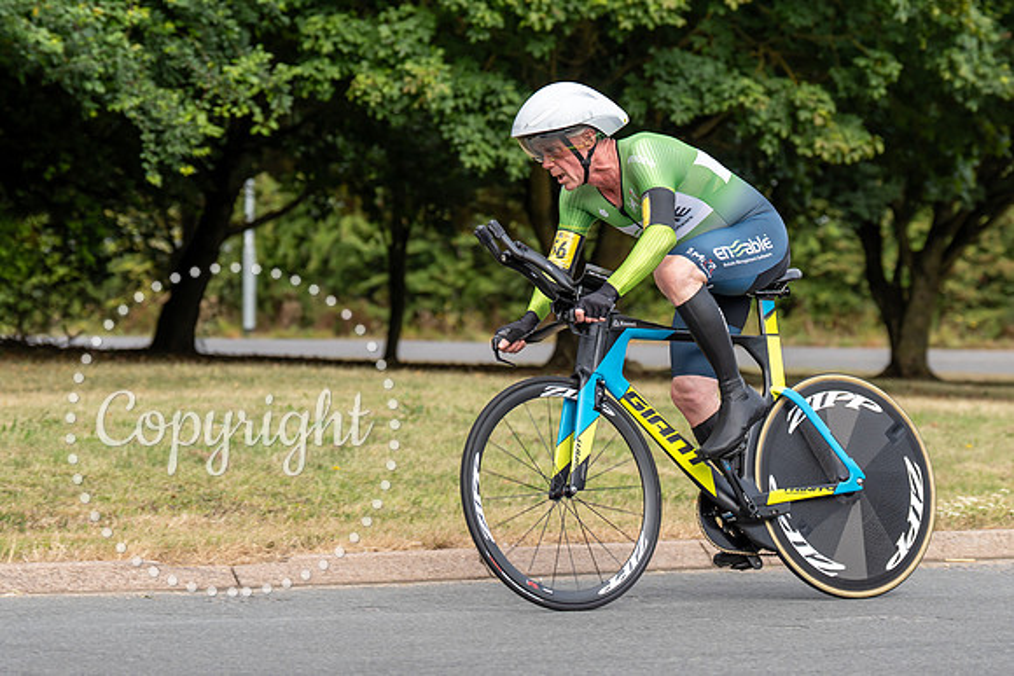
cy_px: 260
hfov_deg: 15.0
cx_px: 562
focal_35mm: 136
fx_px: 3839
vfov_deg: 10.1
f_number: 3.5
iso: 200
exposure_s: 1/1000
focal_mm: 92
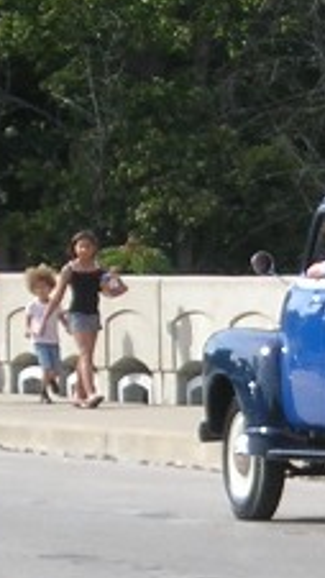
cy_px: 363
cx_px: 412
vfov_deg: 5.2
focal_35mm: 417
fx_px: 6393
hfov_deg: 2.9
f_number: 4.7
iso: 100
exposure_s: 1/215
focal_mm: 14.1
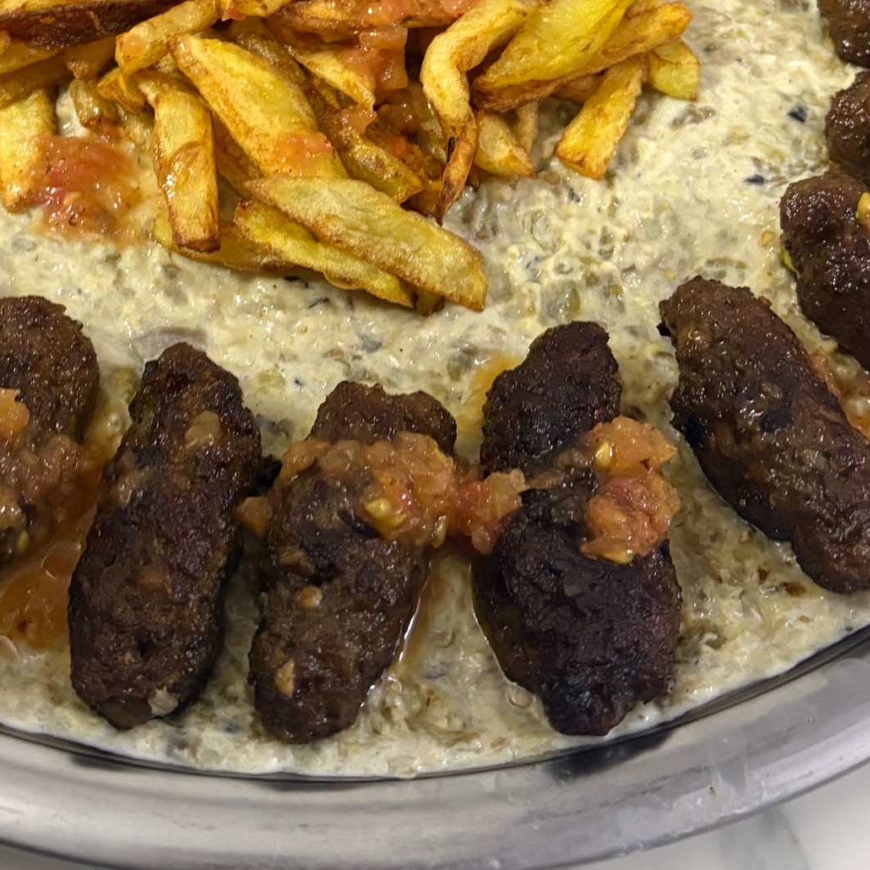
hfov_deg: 30.3
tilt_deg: -50.1
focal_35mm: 56
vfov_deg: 29.4
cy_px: 94
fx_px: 1592
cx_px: 287
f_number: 1.6
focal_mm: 5.96
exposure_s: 1/50
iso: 400
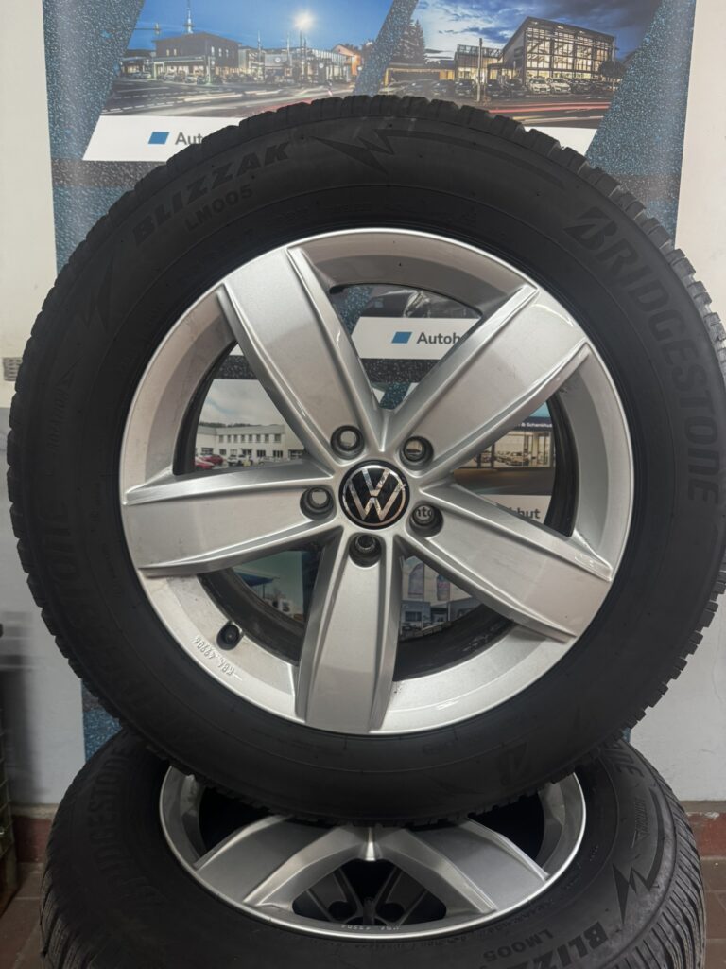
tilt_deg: -8.8
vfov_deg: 71.6
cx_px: 363
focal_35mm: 24
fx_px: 671
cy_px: 484
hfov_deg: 56.8
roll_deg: -0.5
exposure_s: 1/50
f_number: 1.78
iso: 200
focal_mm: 6.76
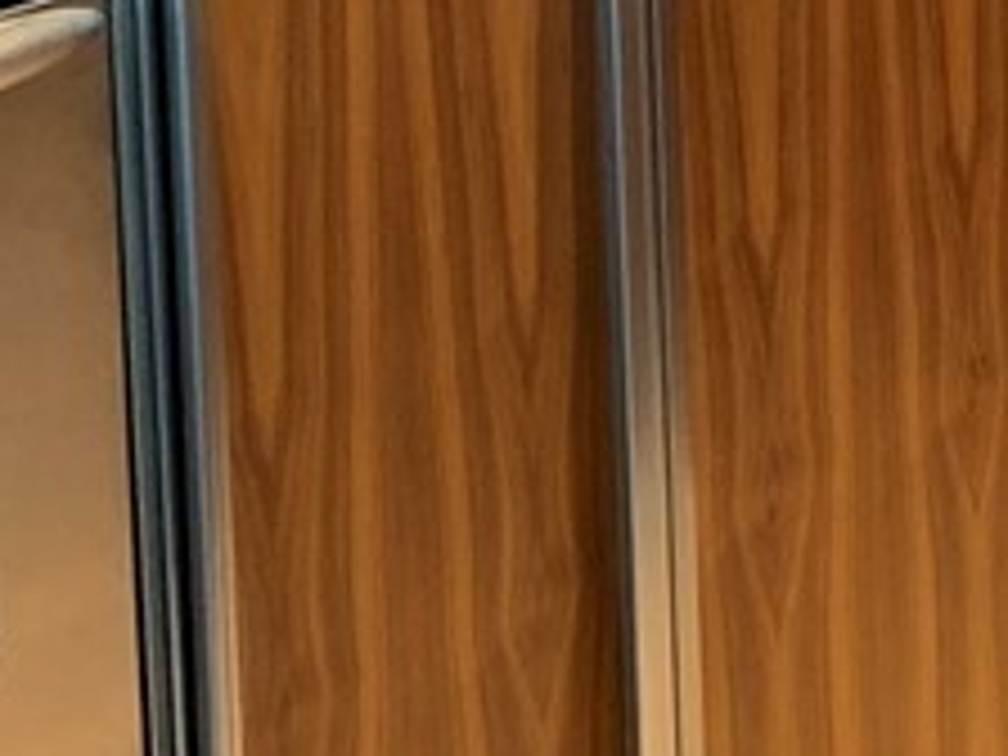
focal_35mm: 186
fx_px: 5416
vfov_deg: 7.8
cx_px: 1642
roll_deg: +0.6
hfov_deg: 10.2
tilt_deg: -4.2
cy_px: -522
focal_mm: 4.25
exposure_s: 1/60
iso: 250
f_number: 1.8
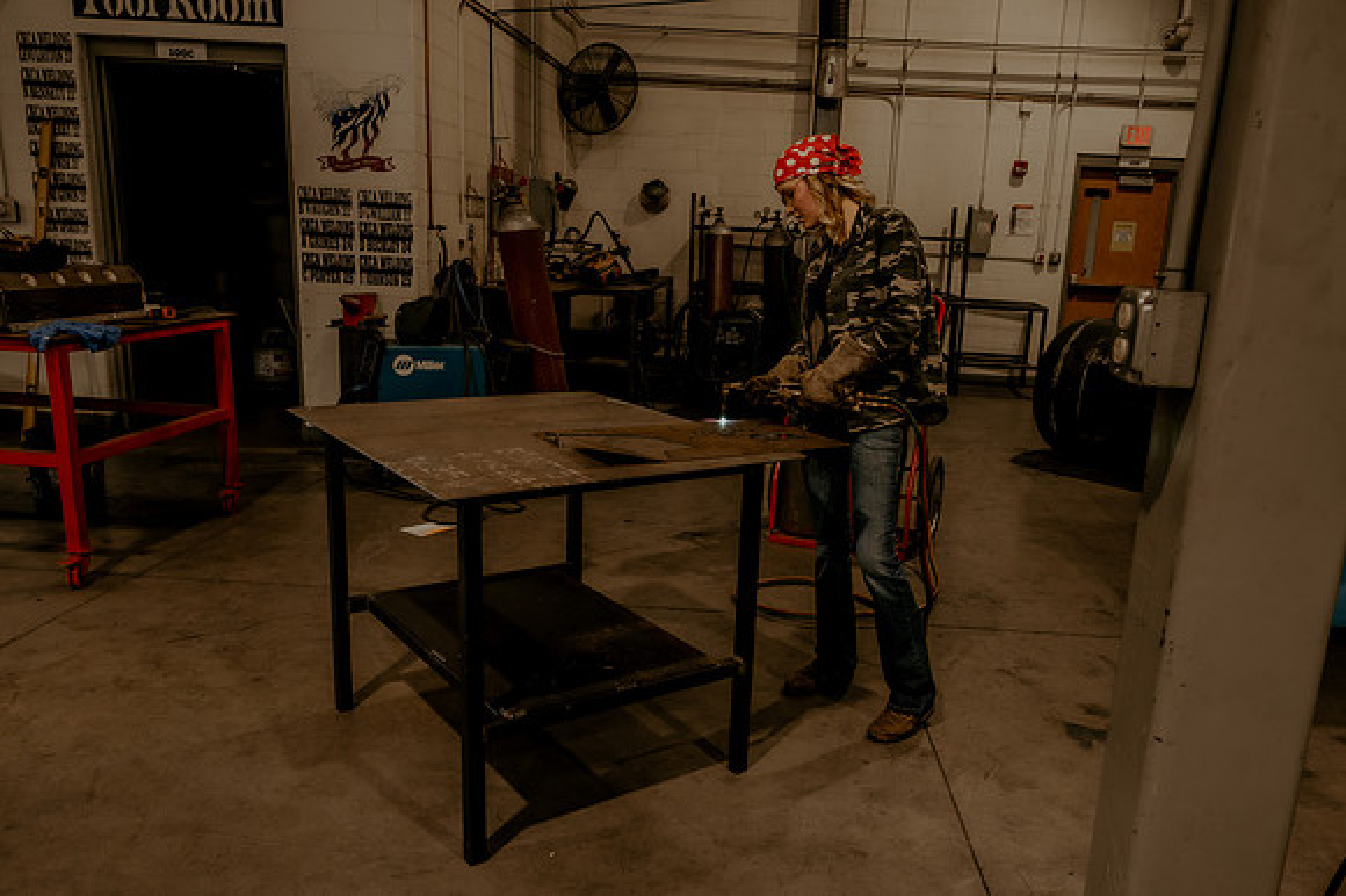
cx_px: 744
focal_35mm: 28
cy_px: 476
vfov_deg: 46.9
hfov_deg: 66.0
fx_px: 1032
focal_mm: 24
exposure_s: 1/125
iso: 1250
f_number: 5.6
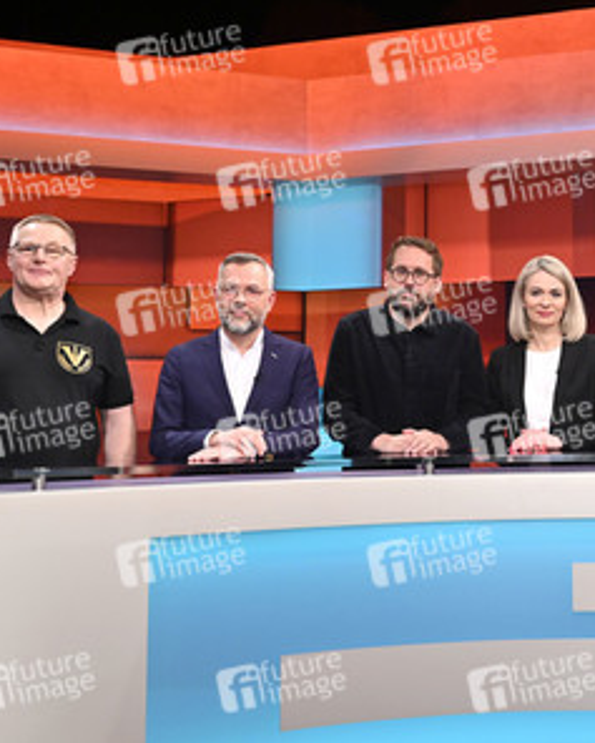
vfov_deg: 45.8
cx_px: 466
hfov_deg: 36.2
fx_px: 880
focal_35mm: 40
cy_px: 369
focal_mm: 28
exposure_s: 1/200
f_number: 4
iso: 1600
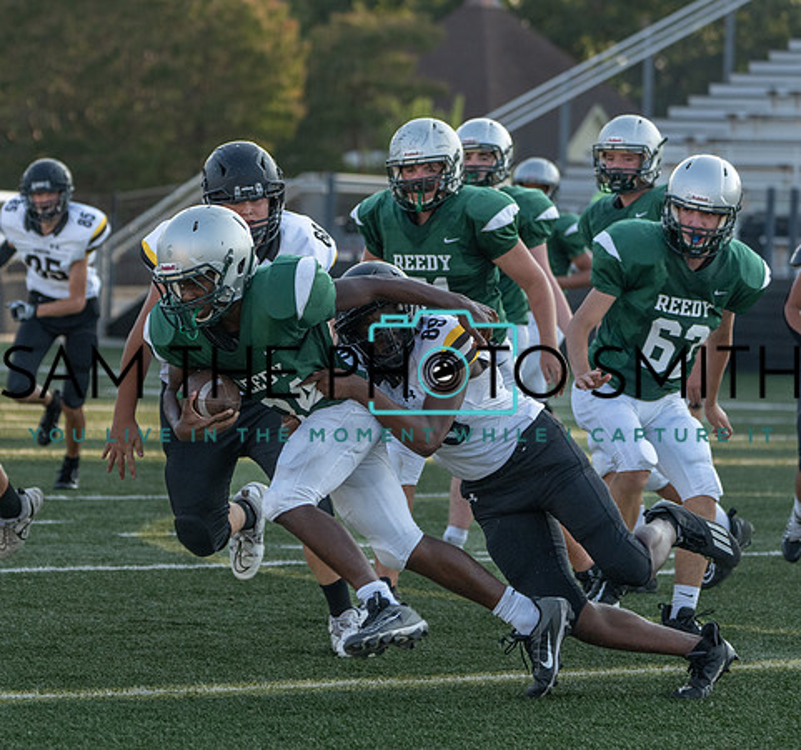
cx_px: 272
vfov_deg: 6.4
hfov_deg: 6.9
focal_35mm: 262
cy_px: 412
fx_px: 6652
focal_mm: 181
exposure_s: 1/1250
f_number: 5.6
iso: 1000
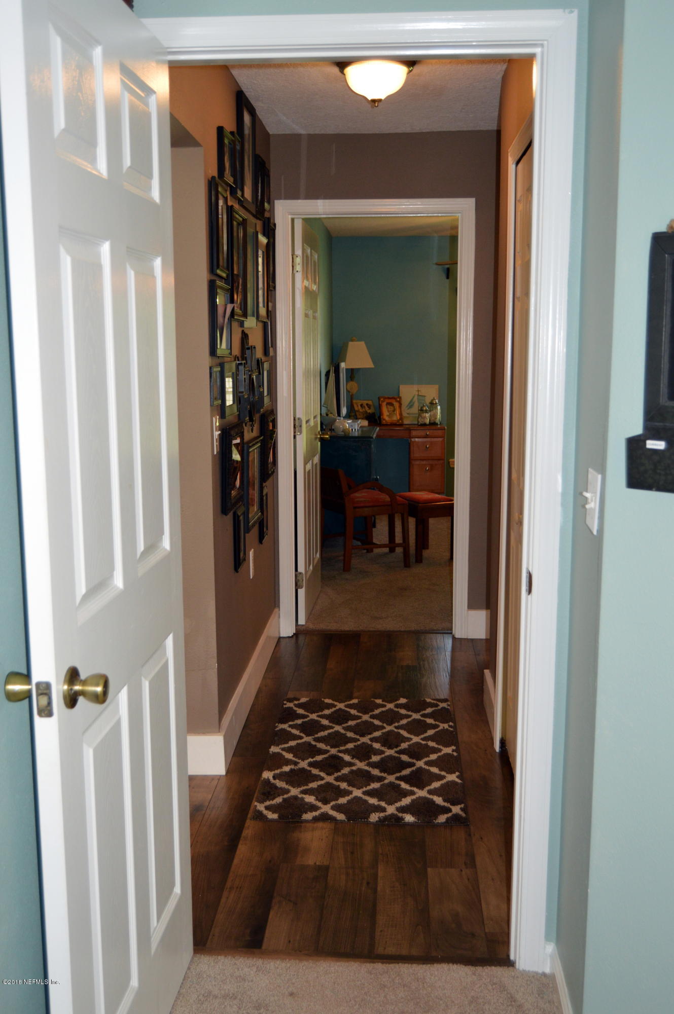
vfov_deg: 53.2
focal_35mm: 36
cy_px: 507
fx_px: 1013
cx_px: 337
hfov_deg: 36.8
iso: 560
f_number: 3.8
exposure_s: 1/60
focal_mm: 24
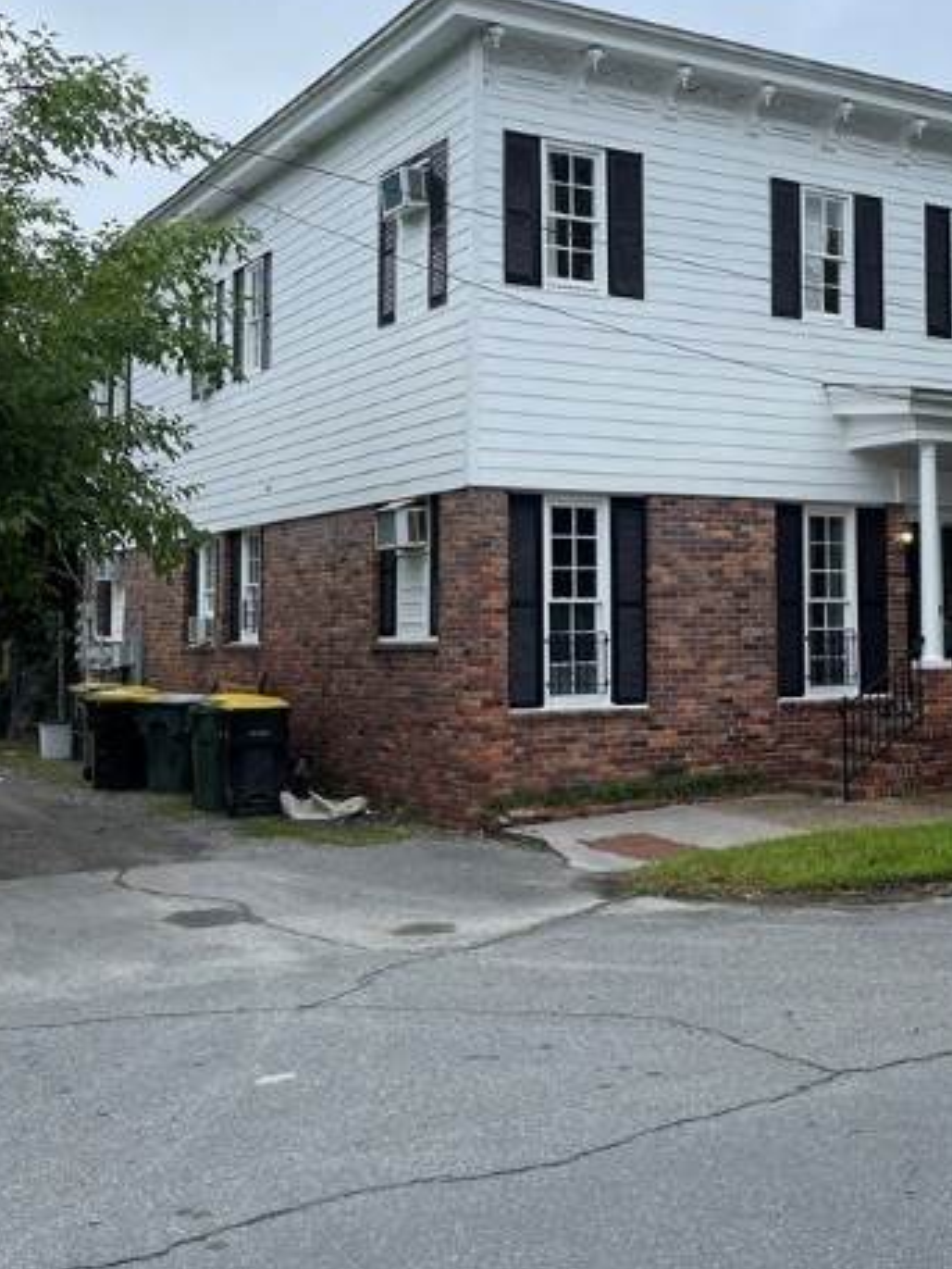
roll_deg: +0.8
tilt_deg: +2.9
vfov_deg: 44.6
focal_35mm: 42
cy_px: 539
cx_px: 766
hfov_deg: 33.3
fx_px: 1539
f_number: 1.6
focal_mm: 5.1
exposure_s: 1/775
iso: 32
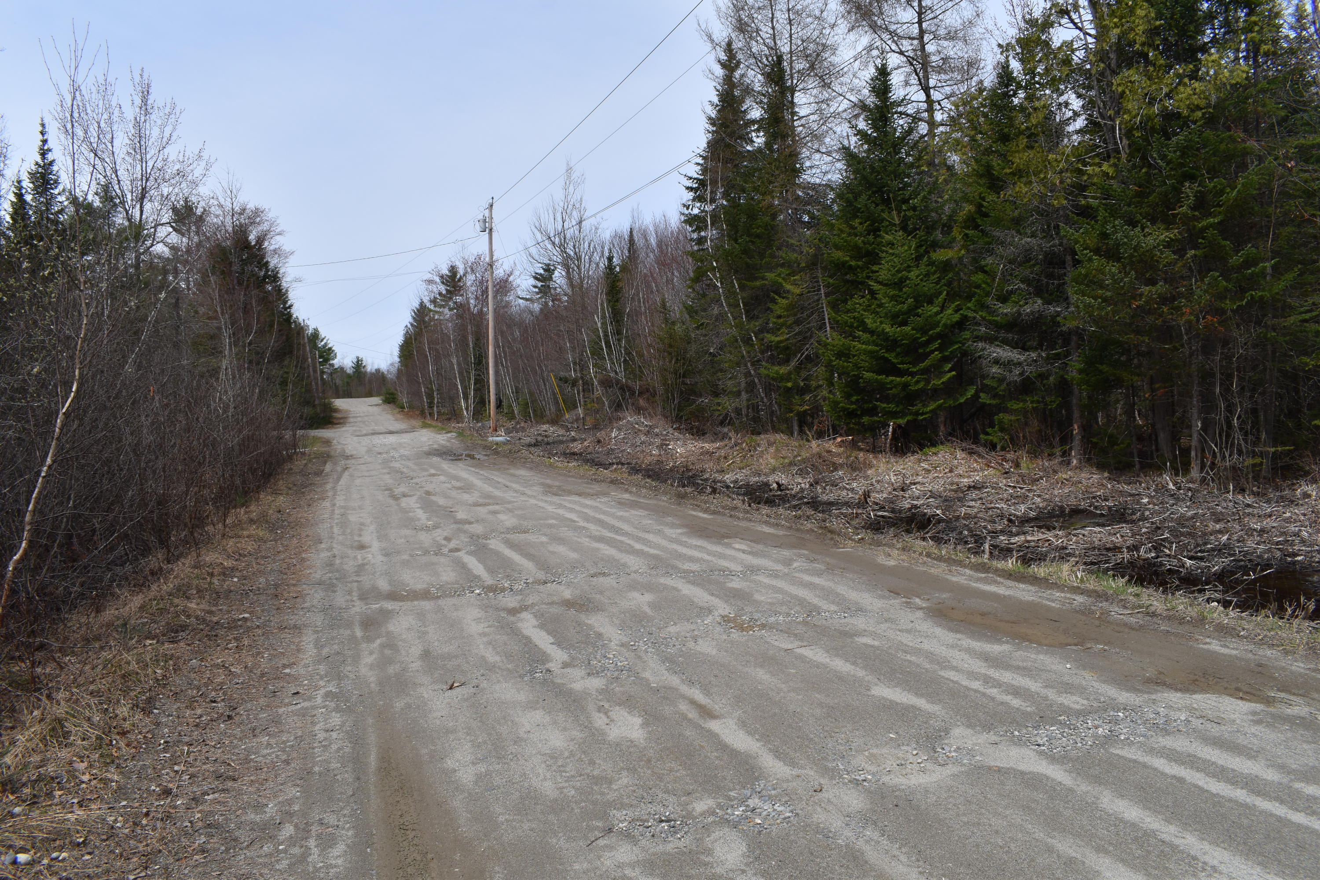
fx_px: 990
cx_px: 660
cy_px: 440
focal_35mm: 27
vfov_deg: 47.9
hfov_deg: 67.4
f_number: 10
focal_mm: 18
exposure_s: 1/200
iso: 100
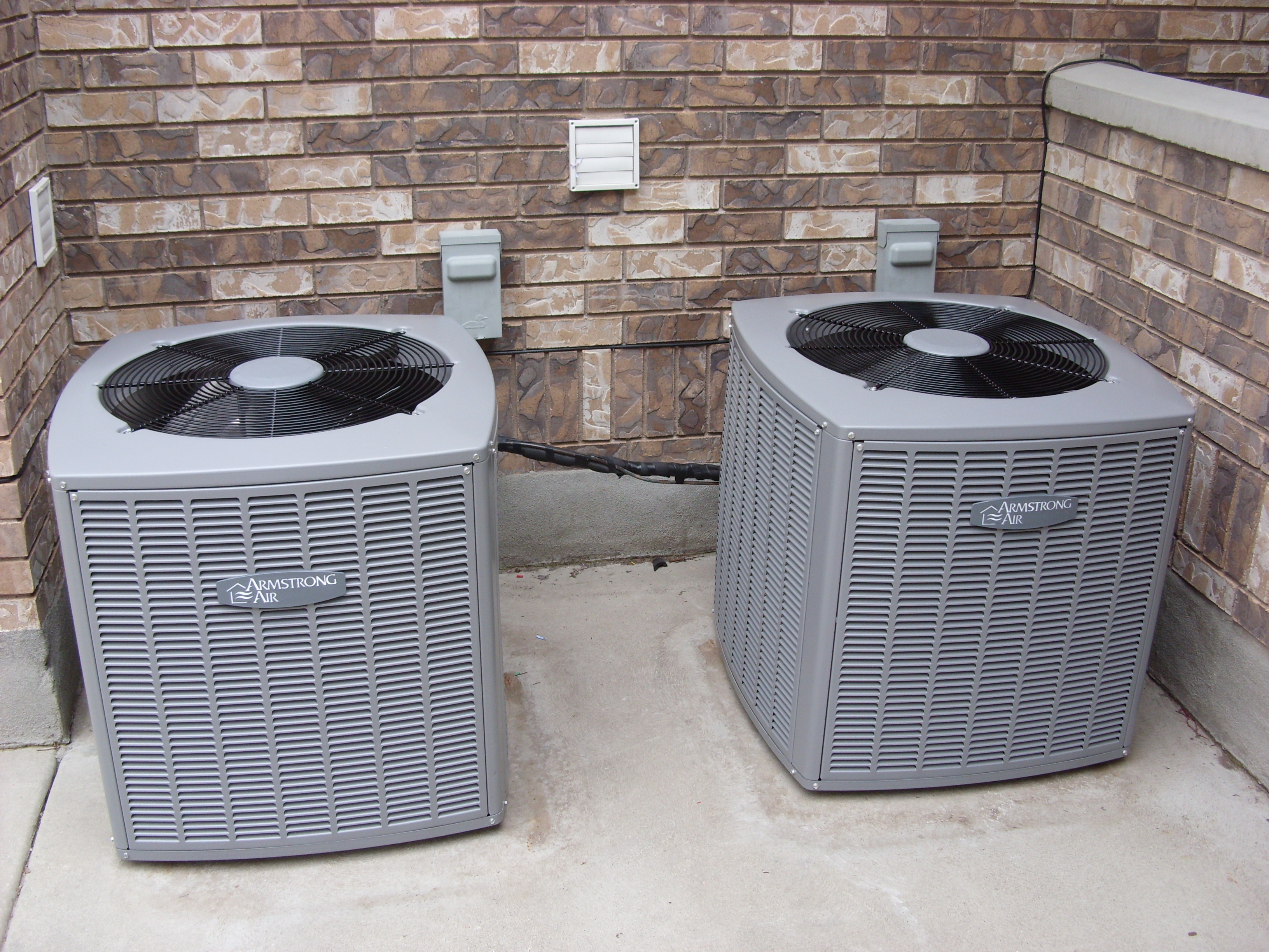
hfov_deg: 49.0
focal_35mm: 38
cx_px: 634
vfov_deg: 37.7
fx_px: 1393
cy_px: 476
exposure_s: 1/30
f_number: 2.8
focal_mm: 6.3
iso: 100
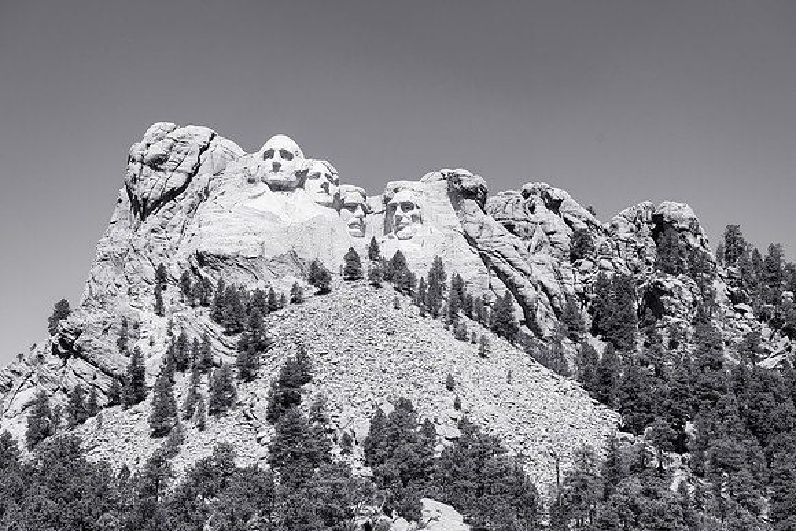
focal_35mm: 43
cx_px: 398
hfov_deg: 45.4
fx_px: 951
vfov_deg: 31.2
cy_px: 266
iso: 200
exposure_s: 1/400
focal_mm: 43
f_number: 8
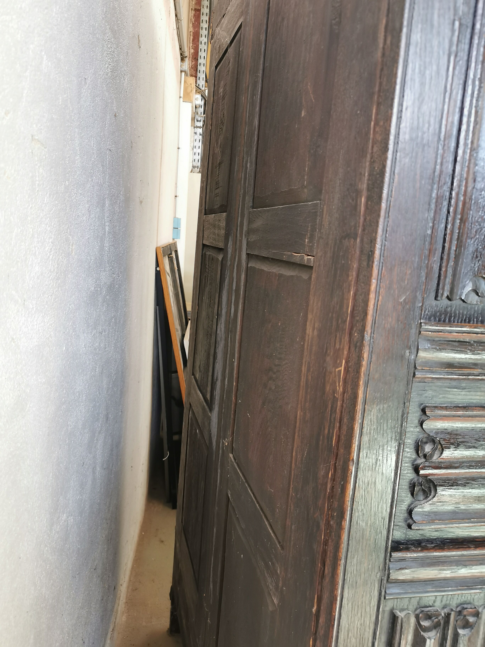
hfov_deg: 48.2
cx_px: 242
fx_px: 542
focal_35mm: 29
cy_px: 324
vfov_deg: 61.7
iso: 125
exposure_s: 1/50
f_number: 1.8
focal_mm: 5.58
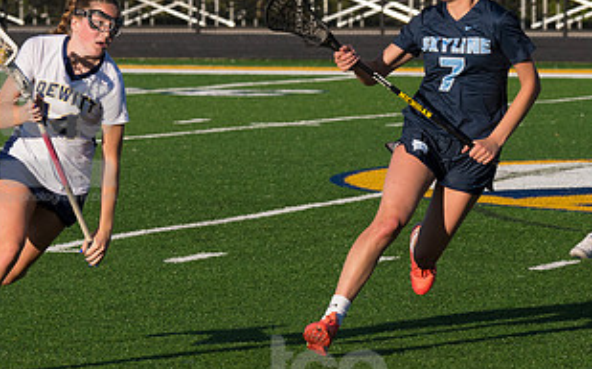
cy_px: 136
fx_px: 5372
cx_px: 57
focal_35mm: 333
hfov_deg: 6.3
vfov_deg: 3.9
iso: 250
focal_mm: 116
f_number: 5.6
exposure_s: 1/1600
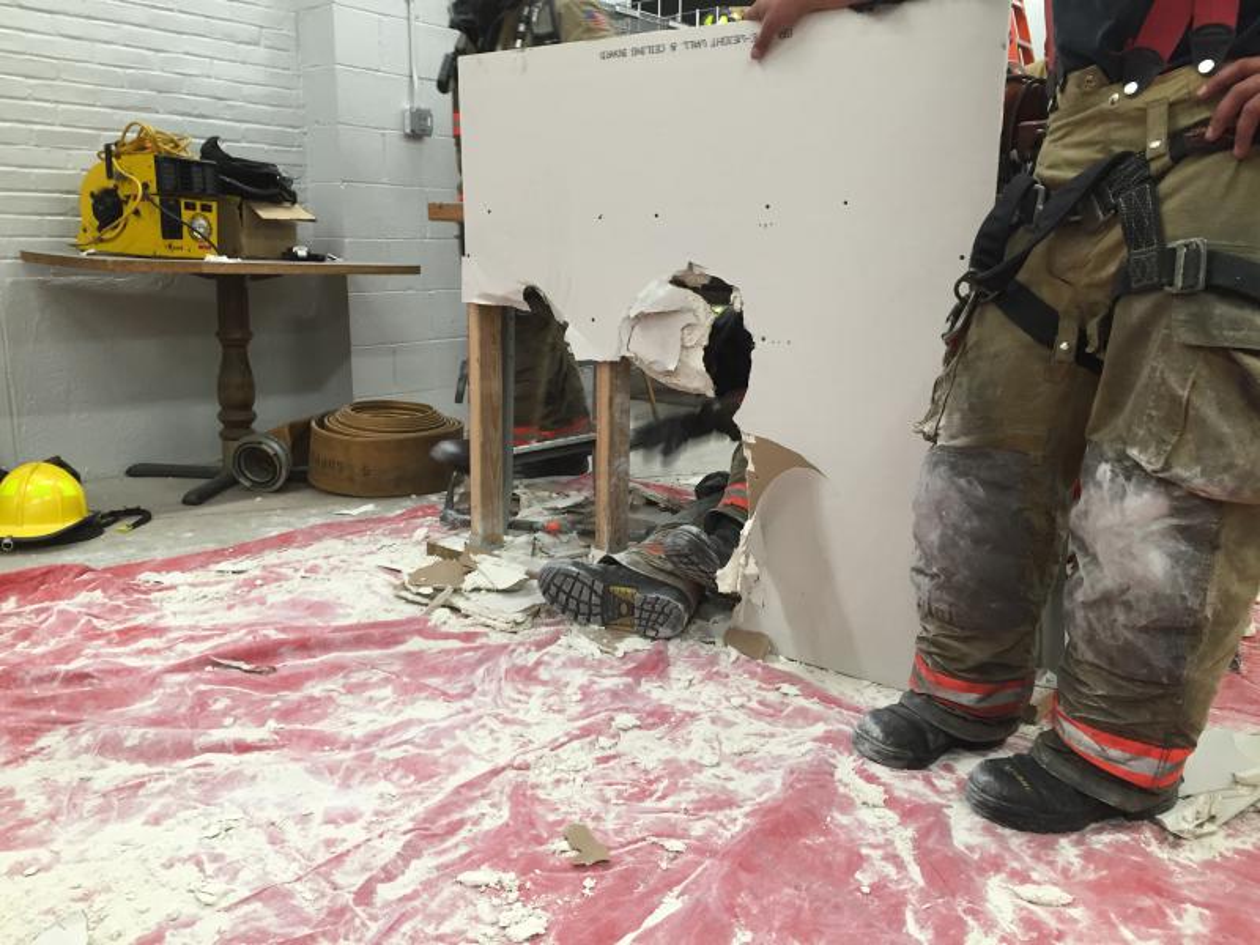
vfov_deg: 48.2
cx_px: 630
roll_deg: -0.8
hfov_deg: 61.7
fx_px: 1056
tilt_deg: -11.7
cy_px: 472
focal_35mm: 29
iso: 100
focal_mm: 4.15
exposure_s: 1/30
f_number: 2.2
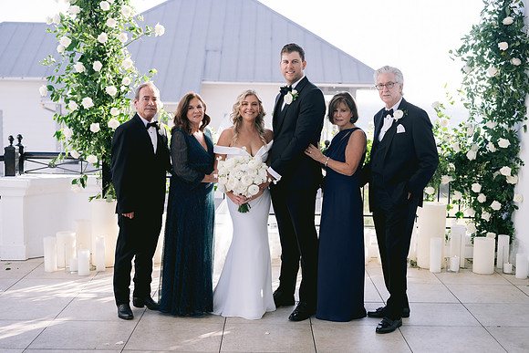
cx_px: 264
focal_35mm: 50
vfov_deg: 27.0
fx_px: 735
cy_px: 176
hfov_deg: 39.6
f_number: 2.8
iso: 200
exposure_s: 1/640
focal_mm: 50
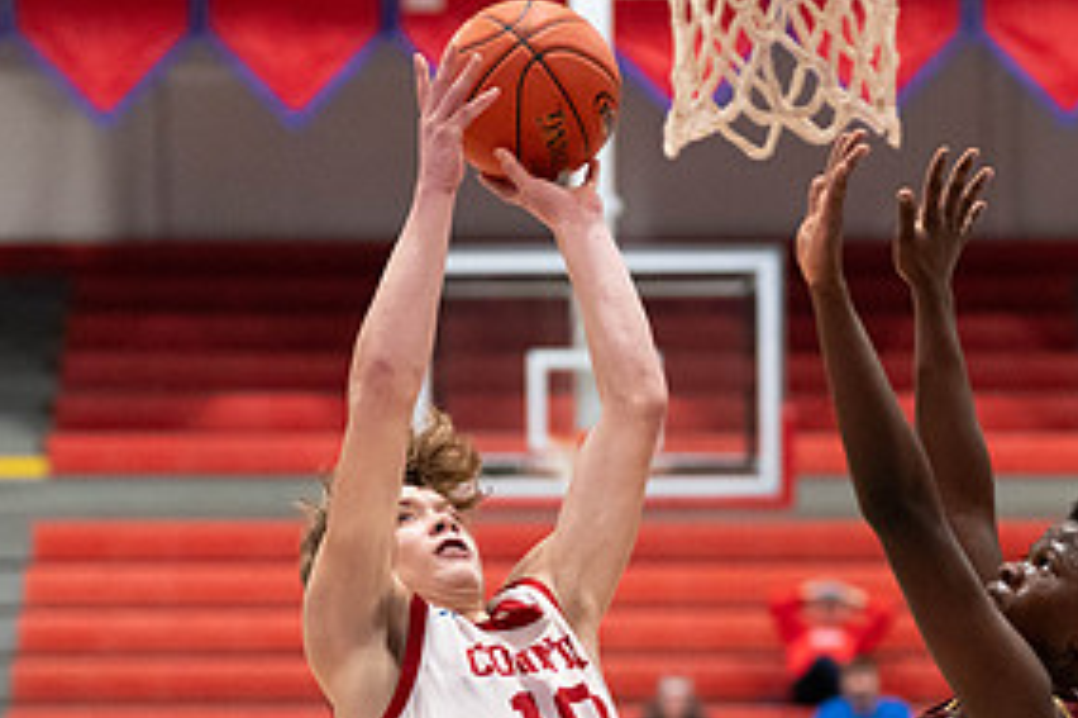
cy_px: 671
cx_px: 641
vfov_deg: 7.1
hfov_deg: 10.6
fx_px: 5806
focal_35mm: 194
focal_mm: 92
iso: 6400
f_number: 2.8
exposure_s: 1/1000
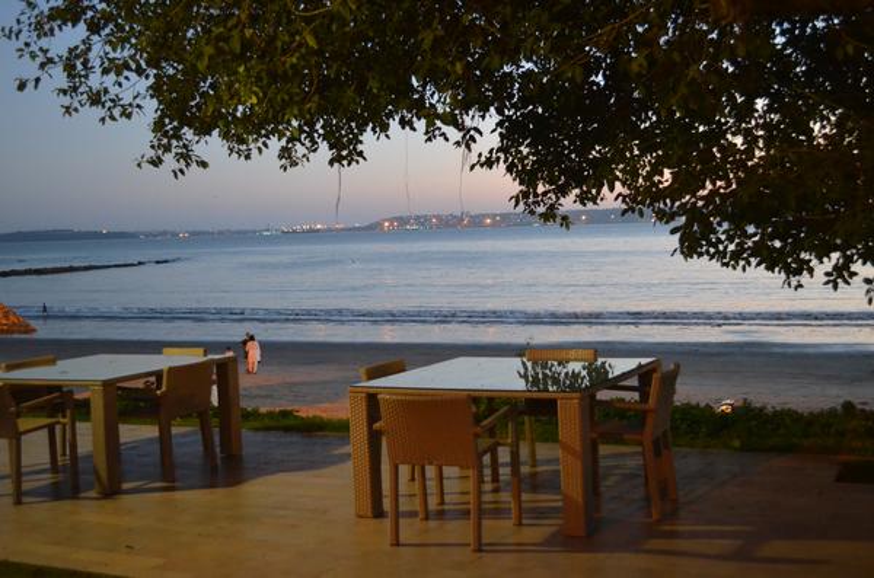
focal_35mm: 44
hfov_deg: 45.1
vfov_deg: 30.7
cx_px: 437
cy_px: 289
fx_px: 1054
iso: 3200
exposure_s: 1/15
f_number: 4.5
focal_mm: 29
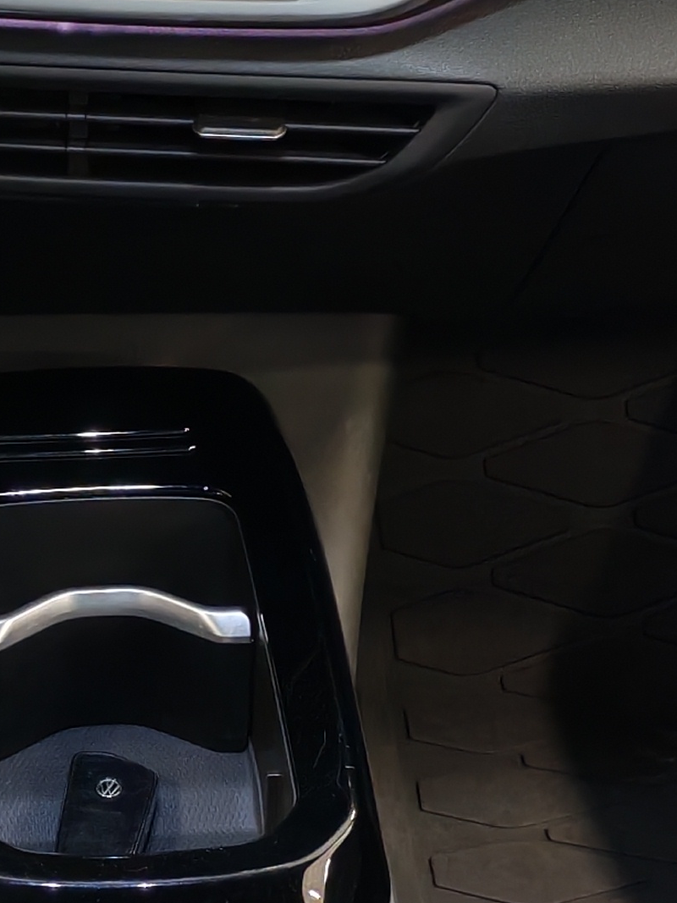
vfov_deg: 16.6
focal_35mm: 119
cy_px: 469
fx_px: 3104
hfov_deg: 12.4
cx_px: 91
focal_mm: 6.12
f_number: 1.9
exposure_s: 1/50
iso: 800
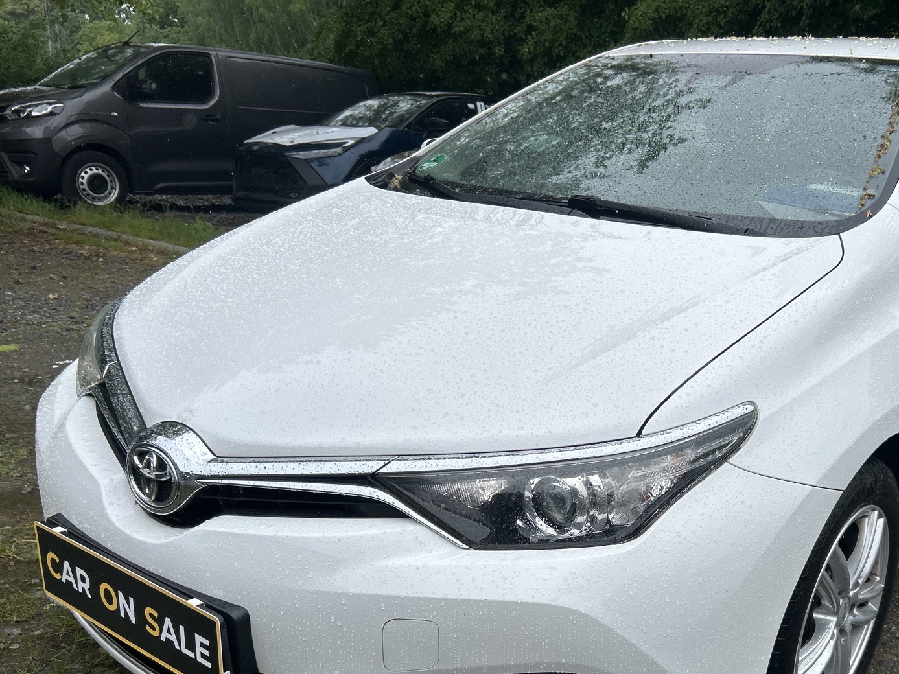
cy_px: 465
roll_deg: -3.0
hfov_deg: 50.3
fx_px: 935
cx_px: 611
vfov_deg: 39.0
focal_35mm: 36
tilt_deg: -20.2
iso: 50
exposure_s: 1/2513
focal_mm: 5.7
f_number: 1.5
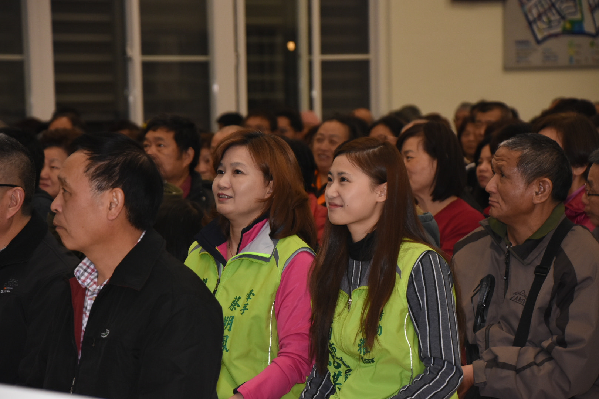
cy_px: 200
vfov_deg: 8.3
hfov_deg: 12.5
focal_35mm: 165
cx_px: 300
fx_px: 2745
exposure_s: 1/80
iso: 1250
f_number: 5.6
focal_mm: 110
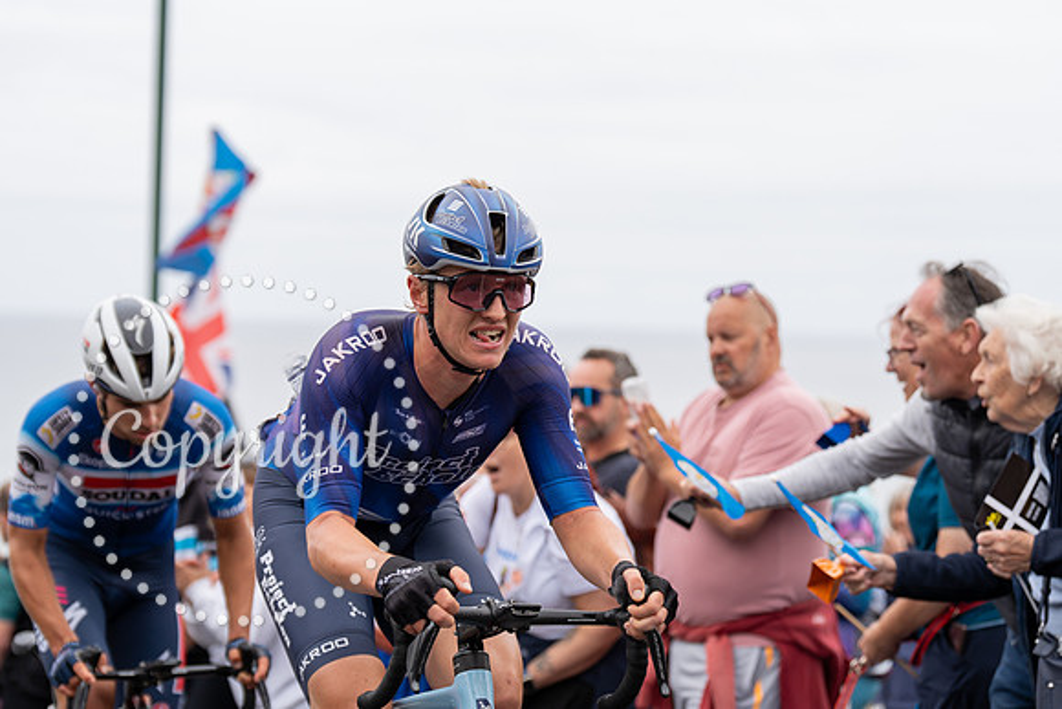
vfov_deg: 14.3
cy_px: 354
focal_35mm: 96
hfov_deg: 21.2
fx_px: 2833
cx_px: 531
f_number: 3.5
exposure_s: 1/1000
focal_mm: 96
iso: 320
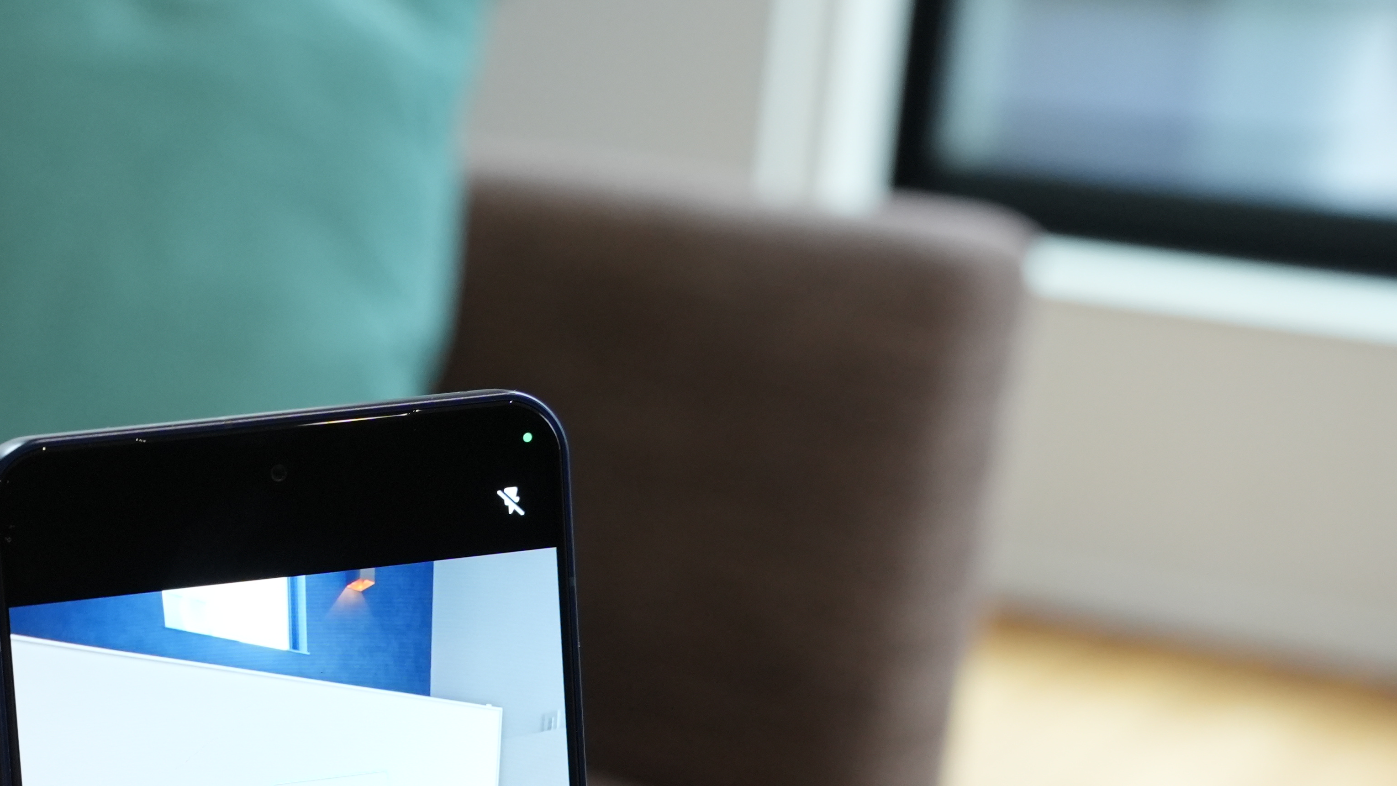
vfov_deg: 11.1
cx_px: -96
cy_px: 880
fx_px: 4001
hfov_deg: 19.1
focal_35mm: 108
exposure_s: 1/160
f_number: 6.3
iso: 2000
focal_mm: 45
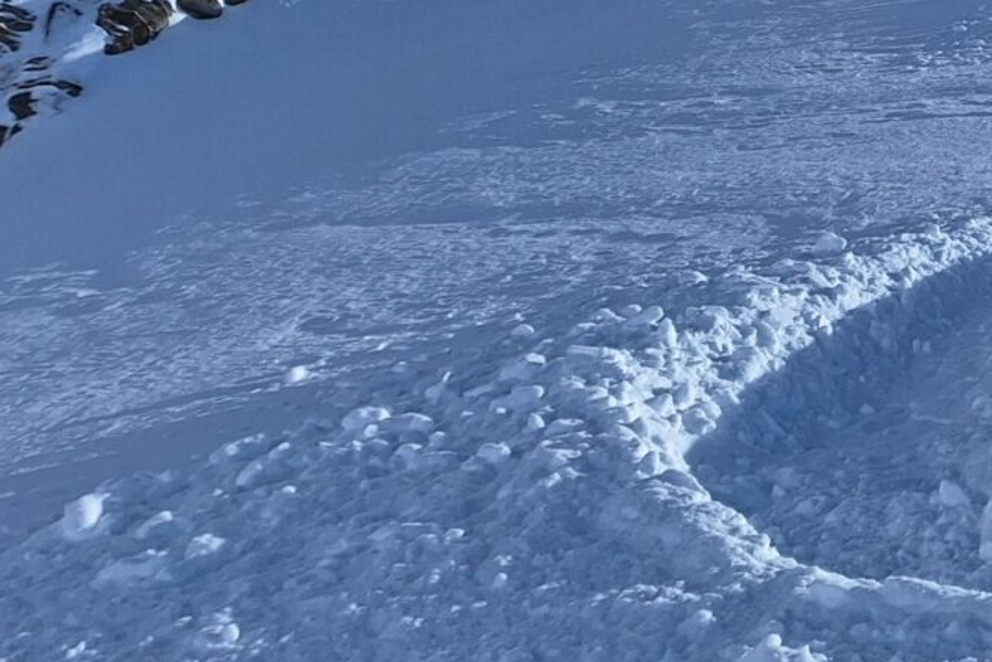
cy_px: -220
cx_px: 1318
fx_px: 1984
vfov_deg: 17.6
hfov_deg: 24.3
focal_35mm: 72
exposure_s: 1/6757
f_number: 1.8
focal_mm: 5.54
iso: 40
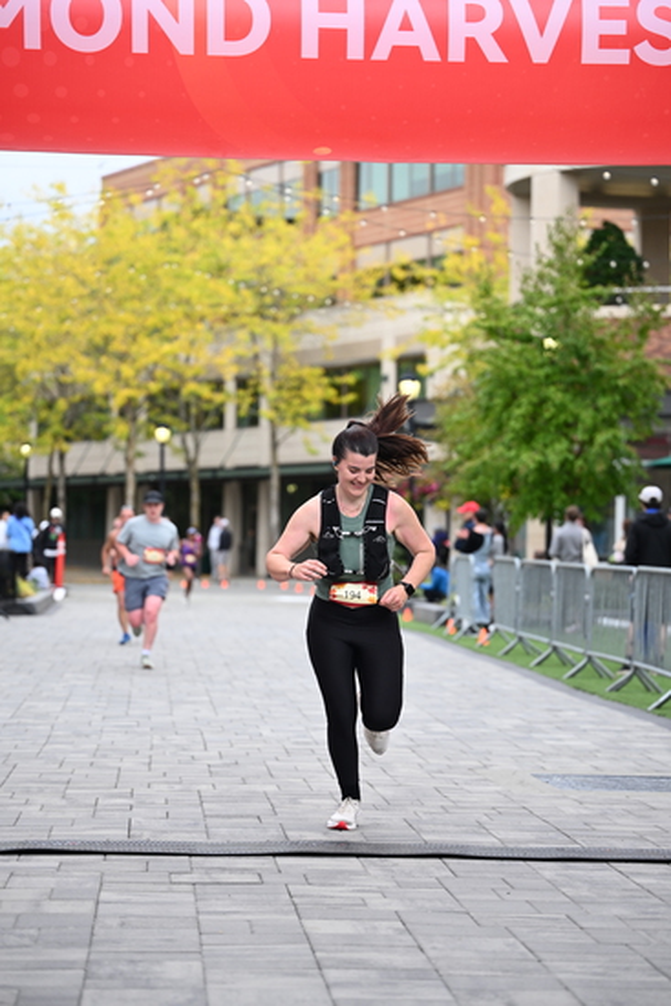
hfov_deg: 14.9
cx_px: 336
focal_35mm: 92
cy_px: 503
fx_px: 2570
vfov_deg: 22.1
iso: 640
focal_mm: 92
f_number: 2.8
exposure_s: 1/2000
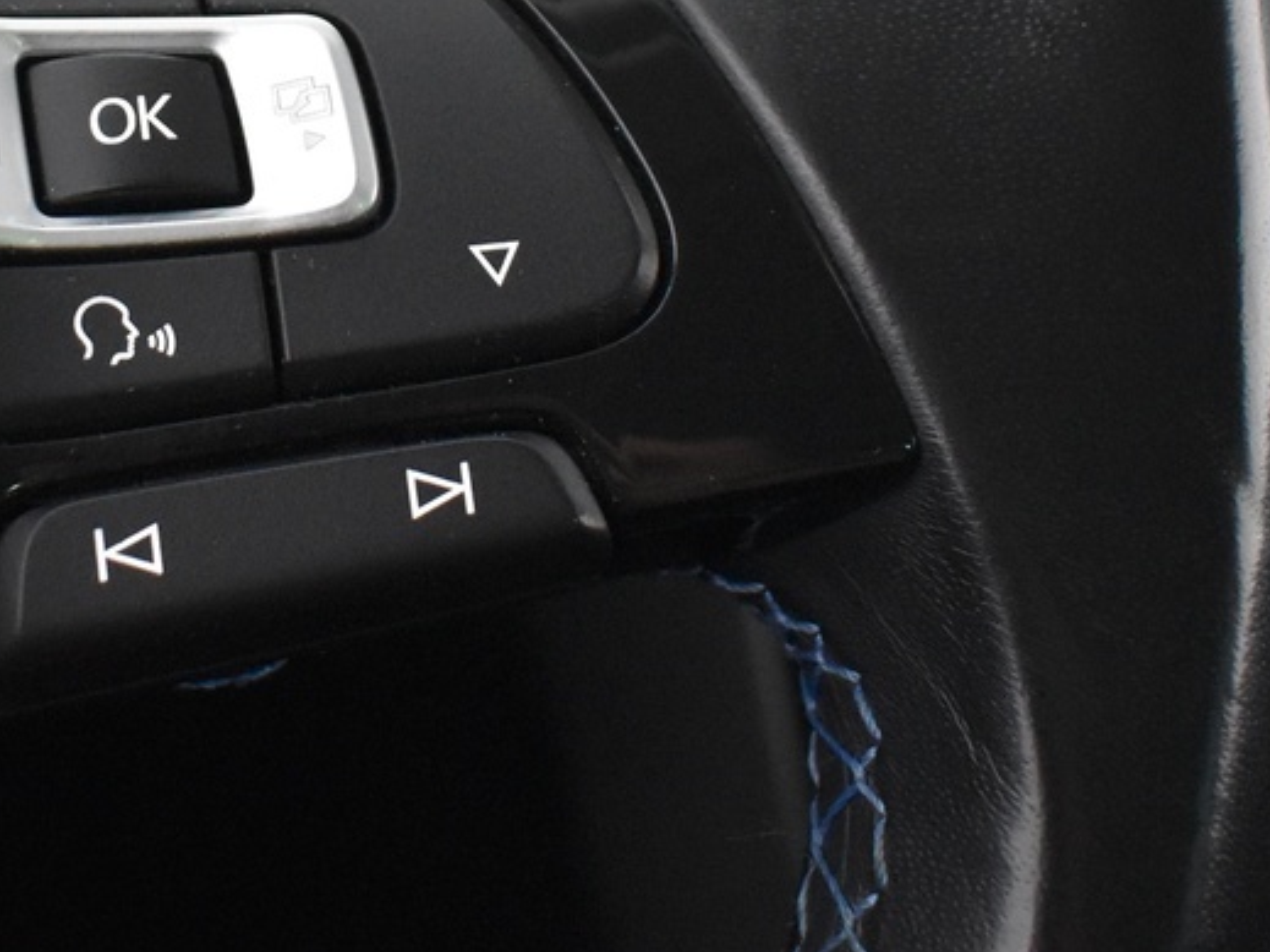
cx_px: 259
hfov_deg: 23.8
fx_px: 2971
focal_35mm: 81
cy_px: 64
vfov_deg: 17.9
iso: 3200
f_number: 3.5
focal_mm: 18
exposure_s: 1/40
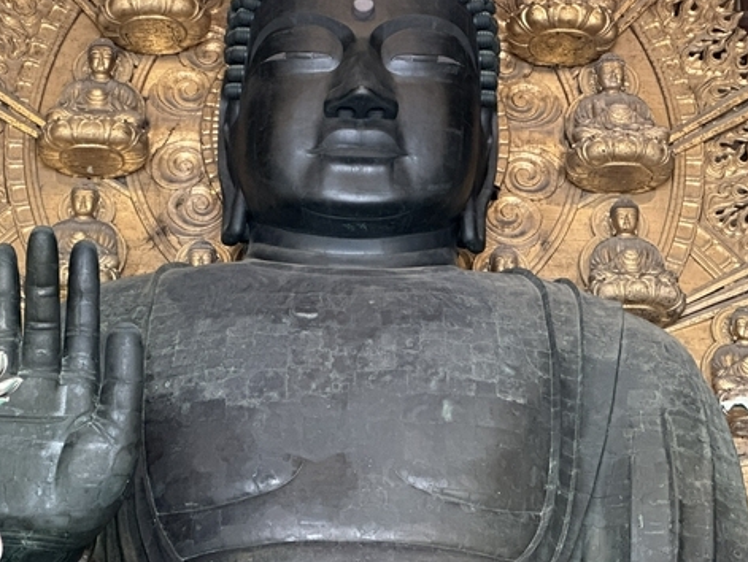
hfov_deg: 20.0
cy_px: 227
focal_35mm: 98
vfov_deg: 15.1
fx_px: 2119
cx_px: 297
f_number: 2.8
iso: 1250
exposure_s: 1/15
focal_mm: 9
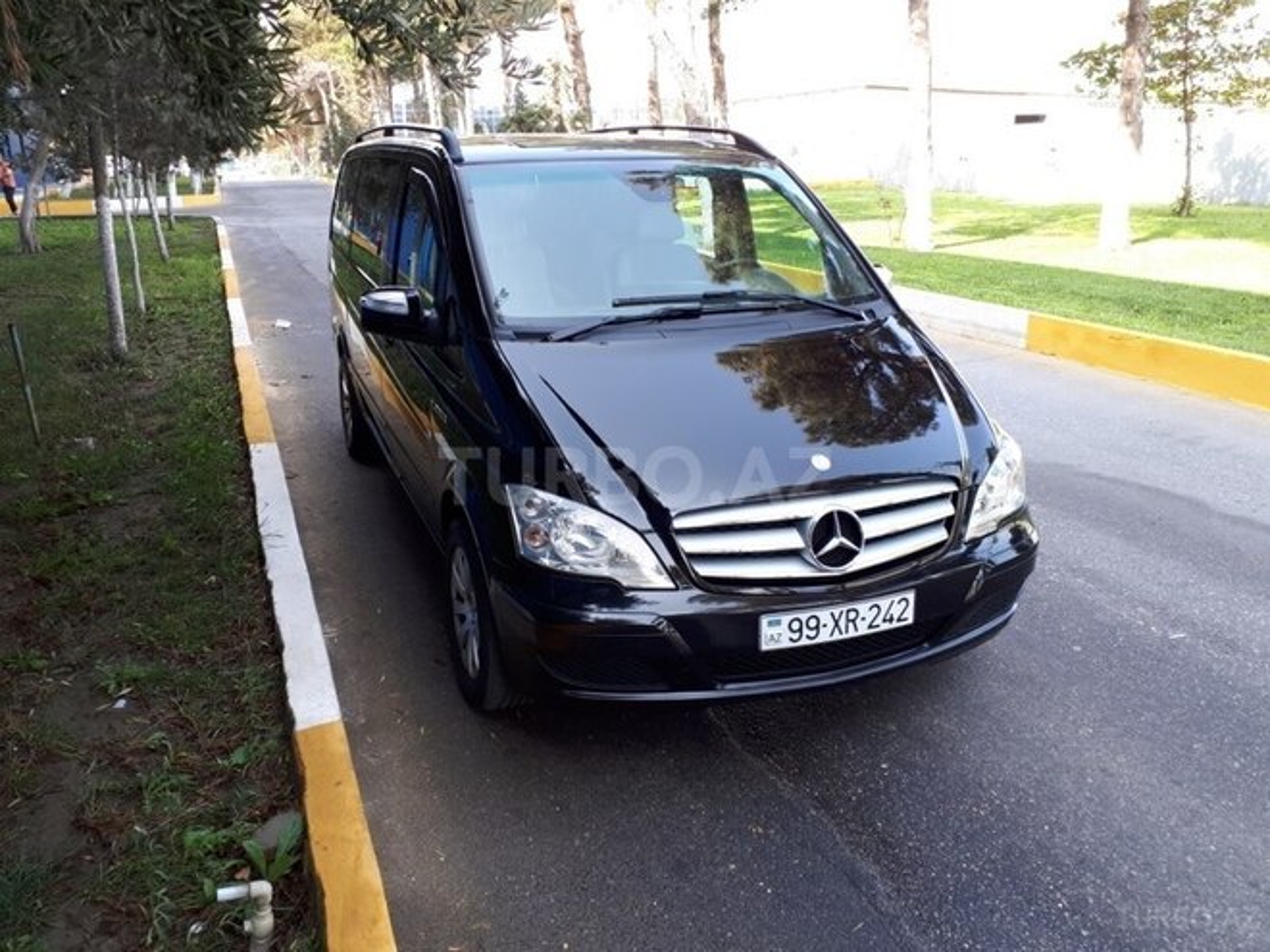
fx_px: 991
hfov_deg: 65.3
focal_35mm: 27
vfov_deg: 51.4
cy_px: 476
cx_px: 635
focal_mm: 3.6
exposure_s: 1/100
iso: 40
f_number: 1.9
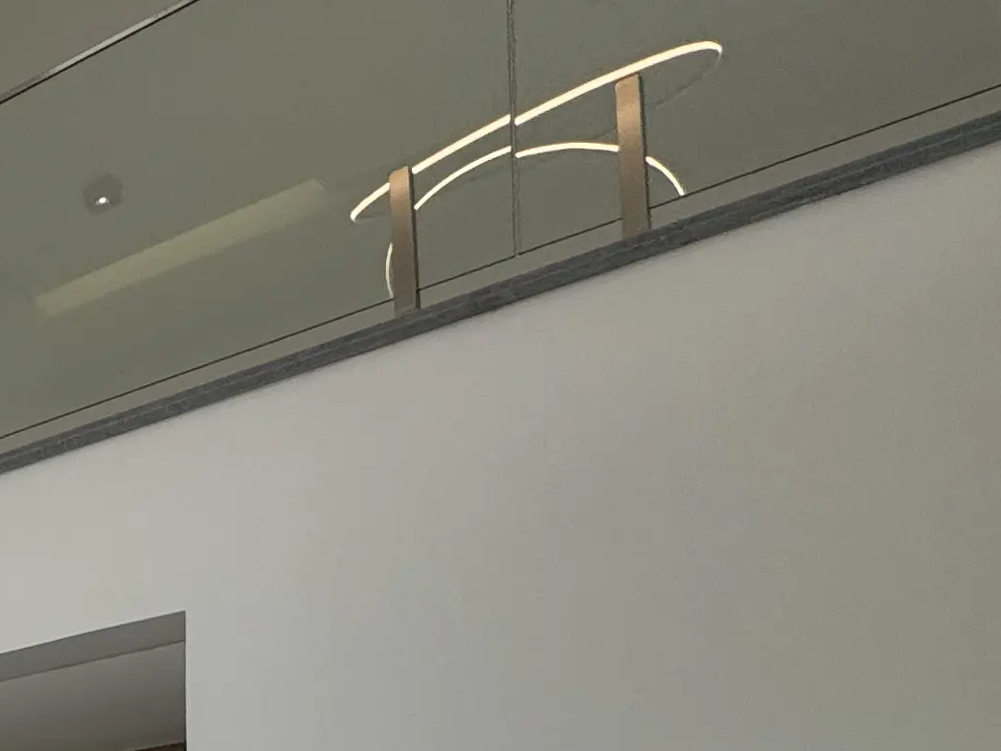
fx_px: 1562
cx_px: -590
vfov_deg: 22.7
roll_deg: +0.0
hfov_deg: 24.8
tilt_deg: +3.0
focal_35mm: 54
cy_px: 1087
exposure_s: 1/157
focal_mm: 2.22
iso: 40
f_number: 2.2
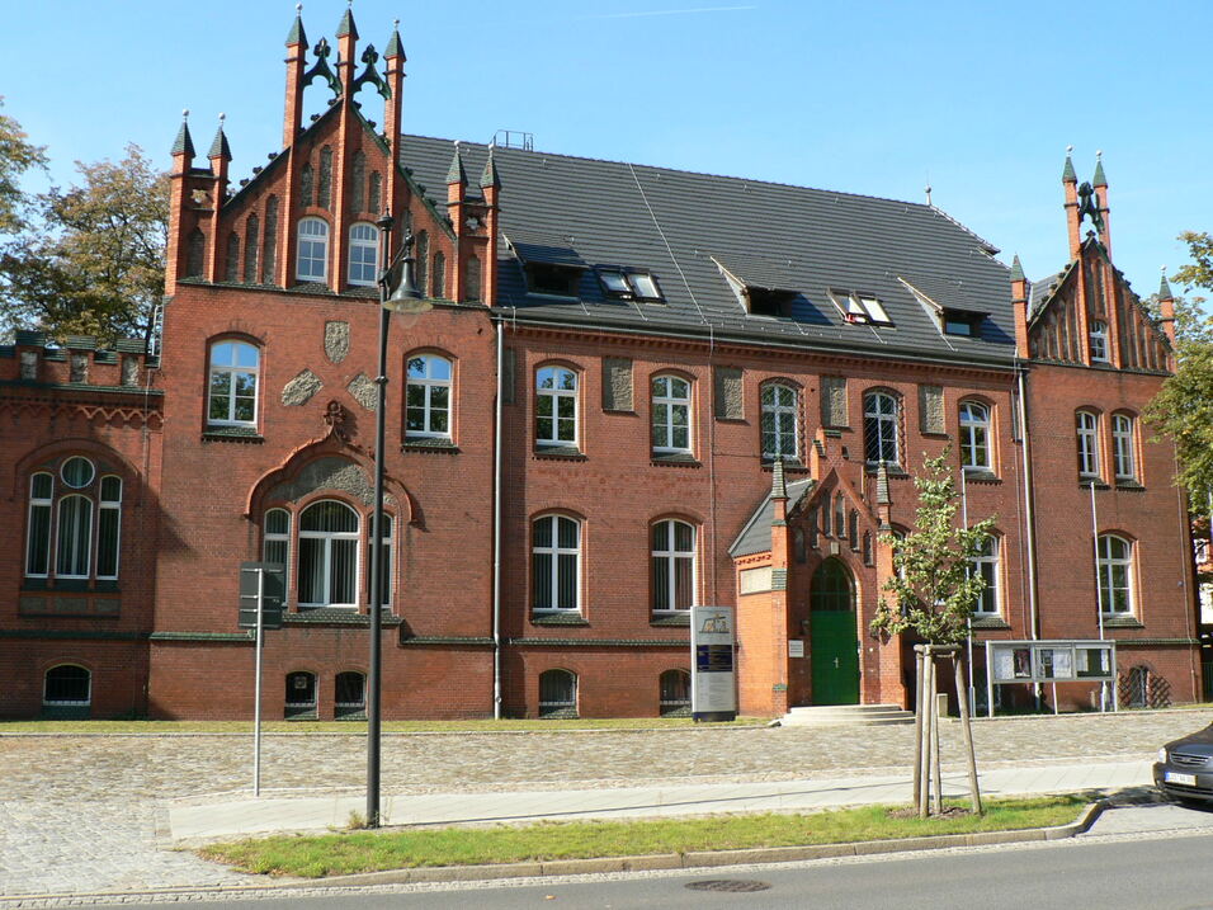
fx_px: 1261
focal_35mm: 36
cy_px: 455
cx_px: 606
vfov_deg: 39.7
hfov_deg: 51.4
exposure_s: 1/250
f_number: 4
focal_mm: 6
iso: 80
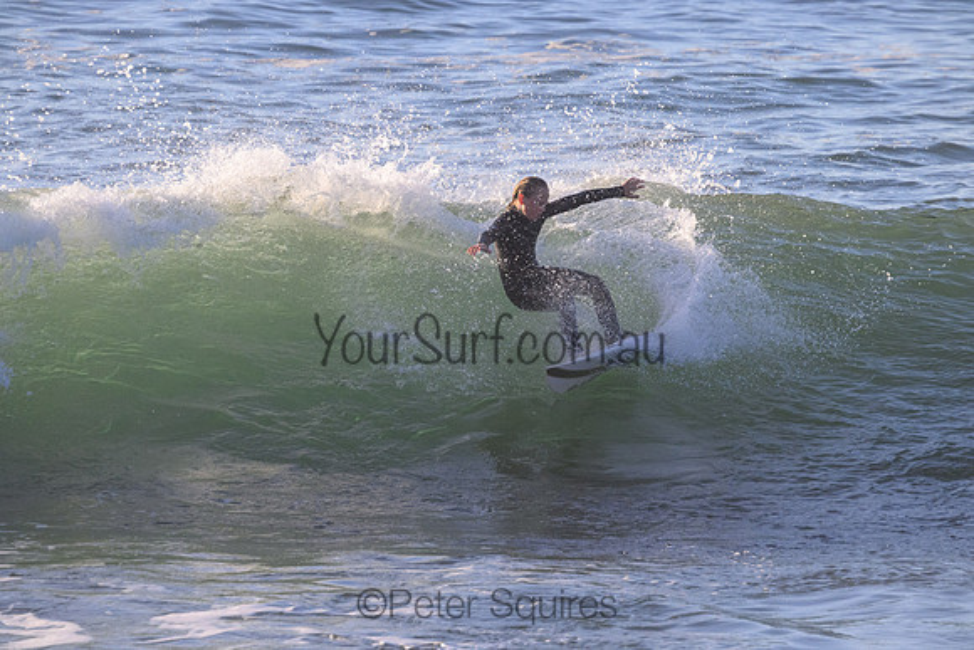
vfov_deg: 2.5
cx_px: 487
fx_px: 15154
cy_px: 325
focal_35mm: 560
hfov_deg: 3.7
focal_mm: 560
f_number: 11
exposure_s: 1/2000
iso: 2800
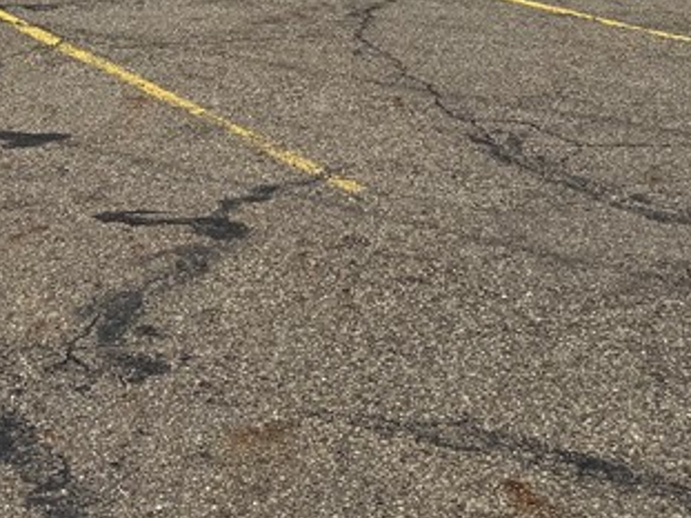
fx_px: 1576
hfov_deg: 24.4
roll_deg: +1.2
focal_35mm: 79
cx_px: 167
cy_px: -287
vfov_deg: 16.7
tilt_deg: +2.3
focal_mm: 6.76
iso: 80
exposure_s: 1/7937
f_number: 1.78
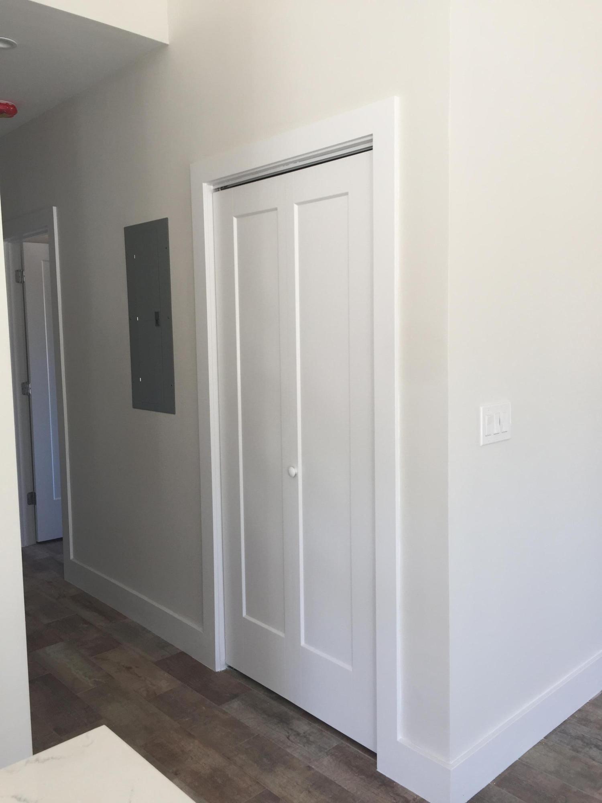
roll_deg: +0.9
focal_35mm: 29
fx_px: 672
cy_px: 402
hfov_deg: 48.2
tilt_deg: -5.0
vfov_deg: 61.7
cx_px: 301
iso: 32
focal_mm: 4.15
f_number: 2.2
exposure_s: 1/60
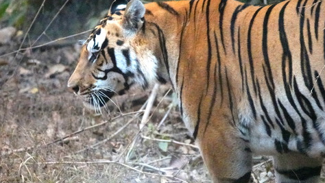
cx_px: 181
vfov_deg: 1.4
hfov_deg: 2.5
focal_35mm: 848
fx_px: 7310
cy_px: 88
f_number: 4
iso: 6400
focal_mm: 220
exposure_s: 1/2000
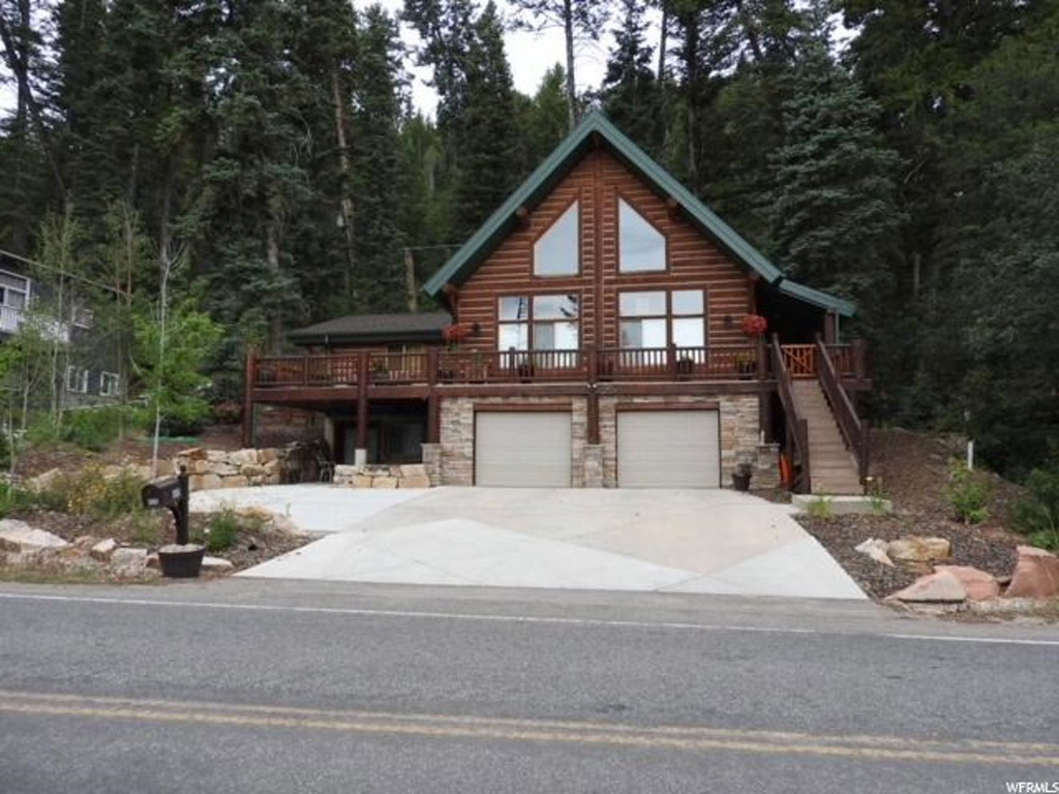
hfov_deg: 71.6
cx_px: 530
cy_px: 397
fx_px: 734
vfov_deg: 56.8
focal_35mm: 24
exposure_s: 1/80
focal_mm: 4.3
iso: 100
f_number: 3.3
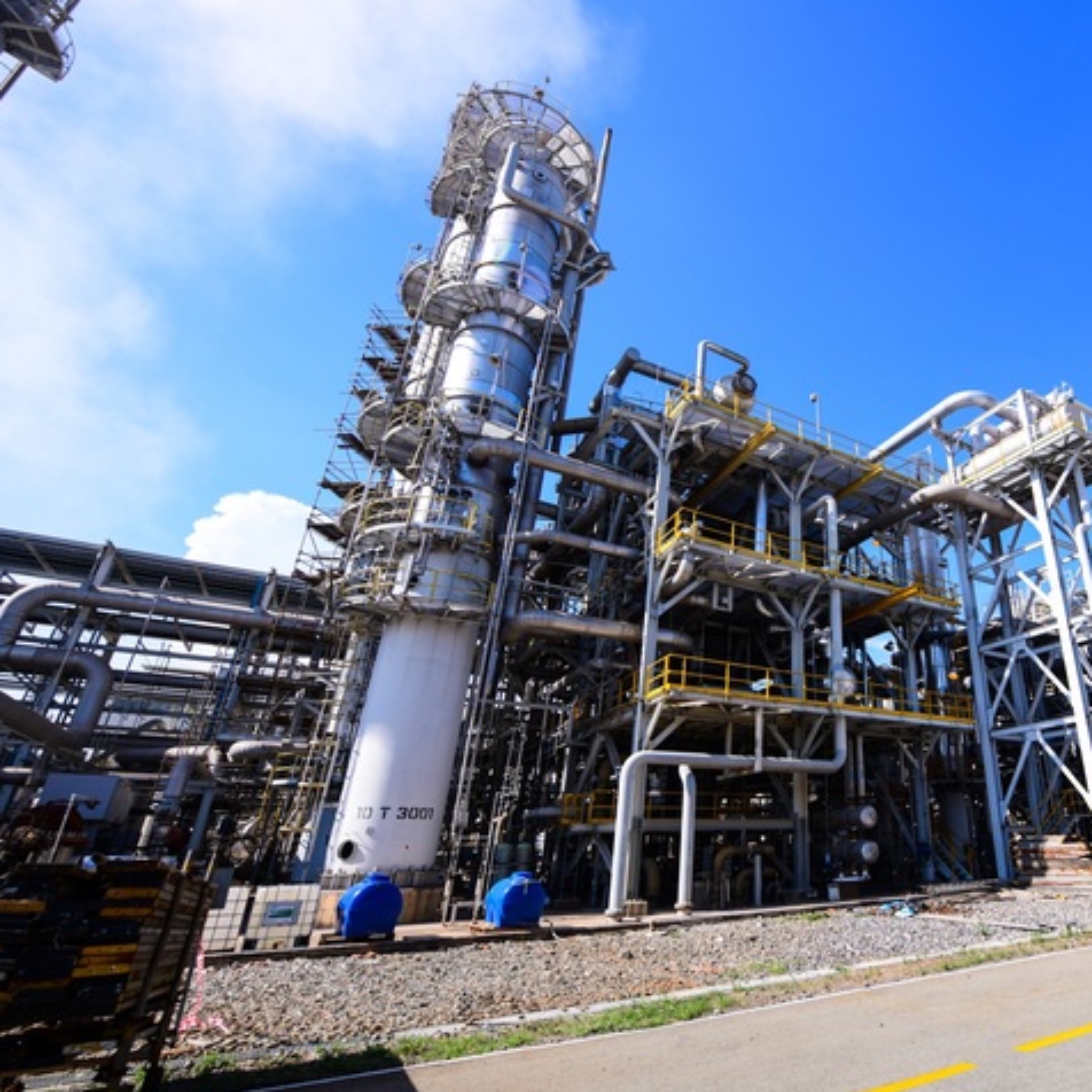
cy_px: 546
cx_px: 817
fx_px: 642
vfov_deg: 80.7
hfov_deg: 75.0
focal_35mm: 18
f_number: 5
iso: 125
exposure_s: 1/500
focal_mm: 14
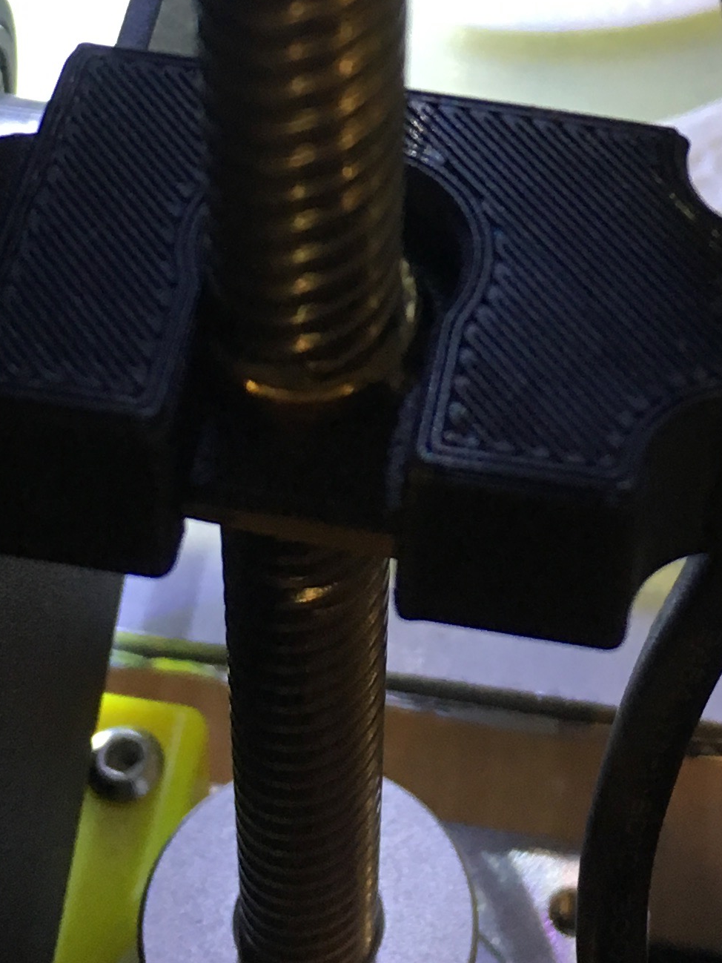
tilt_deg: -46.4
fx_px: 2503
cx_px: 473
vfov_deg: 20.9
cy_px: -45
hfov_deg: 16.4
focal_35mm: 90
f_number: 2.2
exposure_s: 1/30
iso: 100
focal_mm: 4.15
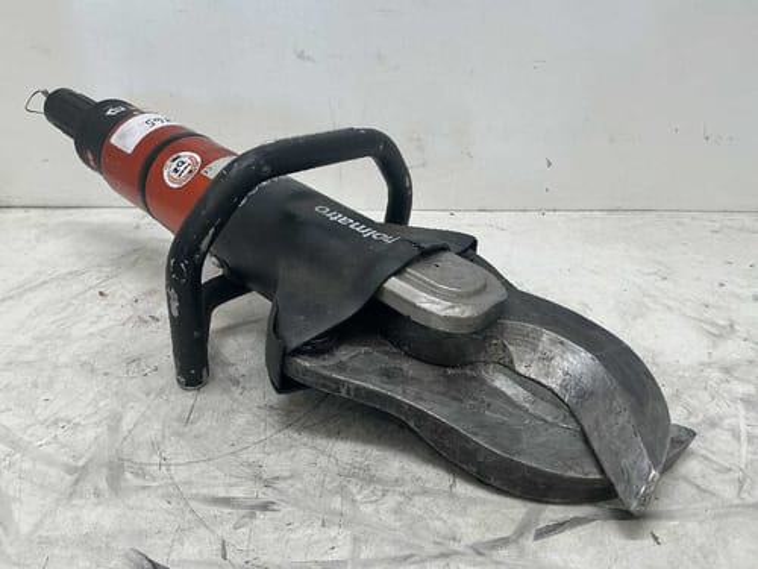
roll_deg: -0.2
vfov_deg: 49.7
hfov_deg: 63.4
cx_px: 379
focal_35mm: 28
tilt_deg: -22.8
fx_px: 613
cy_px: 284
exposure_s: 1/100
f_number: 1.8
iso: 64
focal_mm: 3
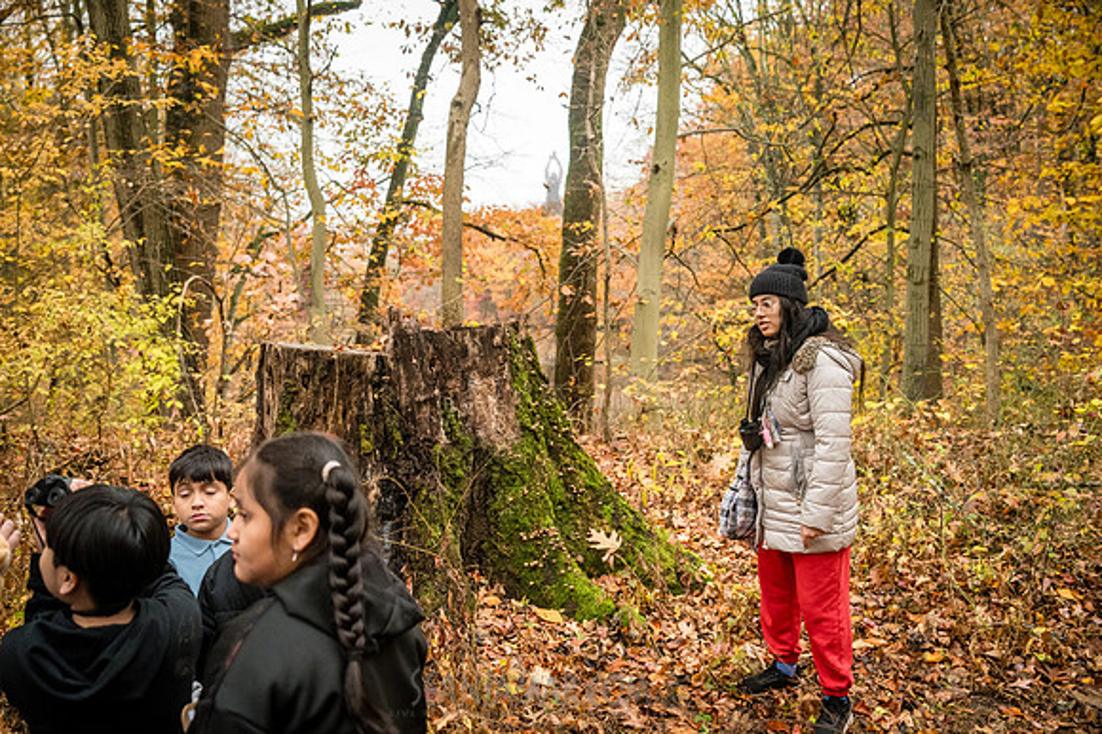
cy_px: 367
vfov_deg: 37.8
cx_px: 551
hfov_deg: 54.5
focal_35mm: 35
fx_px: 1071
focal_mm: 35
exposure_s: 1/640
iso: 6400
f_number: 4
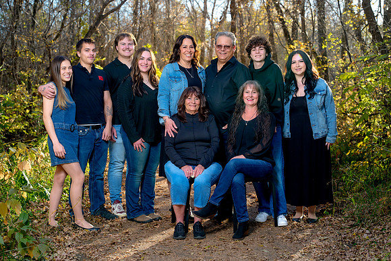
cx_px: 196
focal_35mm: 56
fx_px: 608
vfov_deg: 24.2
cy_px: 130
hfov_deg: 35.6
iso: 640
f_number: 4
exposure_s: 1/160
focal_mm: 56
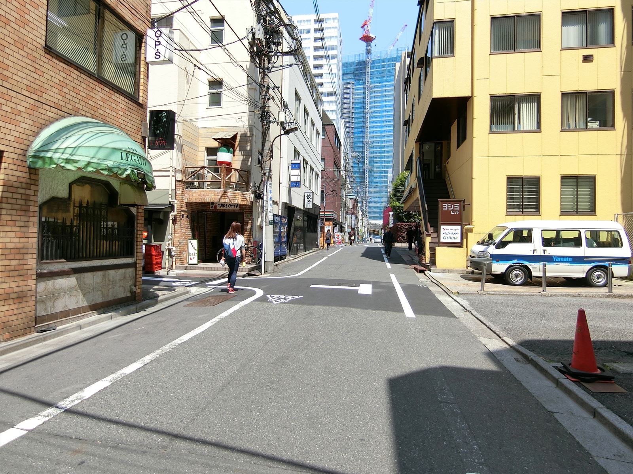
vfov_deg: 68.7
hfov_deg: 84.7
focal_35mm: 19
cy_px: 237
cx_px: 316
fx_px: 347
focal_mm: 4.06
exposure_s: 1/800
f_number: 2.7
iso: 80
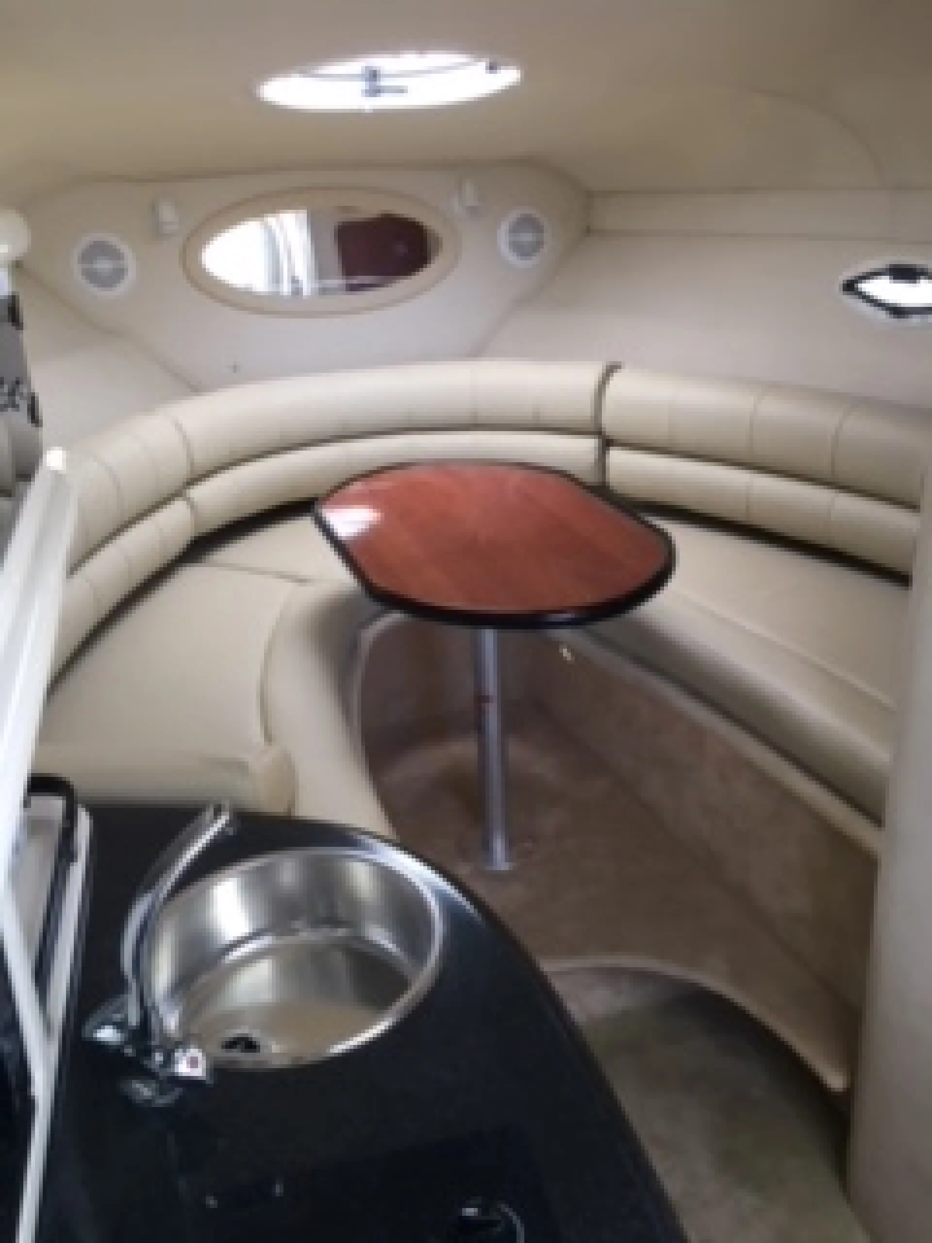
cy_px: 622
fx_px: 1041
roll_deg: -0.9
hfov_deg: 48.2
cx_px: 466
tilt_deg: -24.0
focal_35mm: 29
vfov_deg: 61.7
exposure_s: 1/33
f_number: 2.2
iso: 25
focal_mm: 4.15
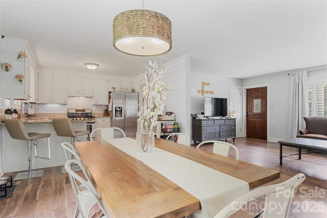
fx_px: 170
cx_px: 164
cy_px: 109
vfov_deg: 65.4
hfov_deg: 87.8
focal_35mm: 19
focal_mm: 18.7
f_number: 9
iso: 160
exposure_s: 1/1.25
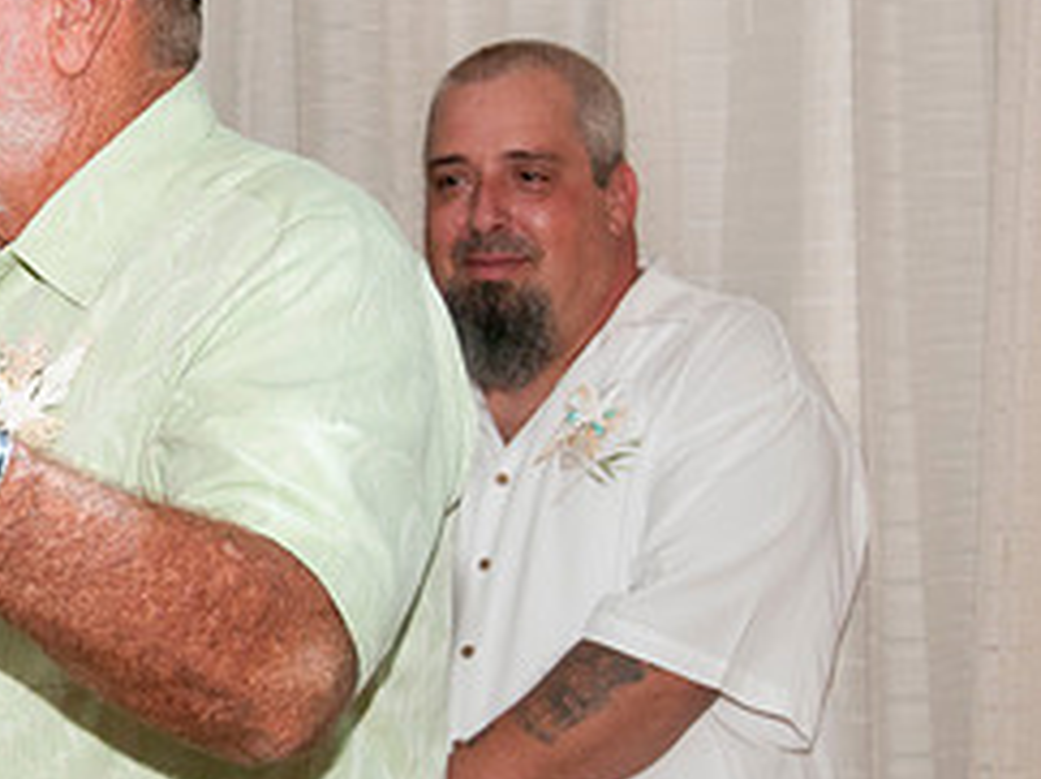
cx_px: -60
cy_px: 415
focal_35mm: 152
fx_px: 4567
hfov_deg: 12.8
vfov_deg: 9.7
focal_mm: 44
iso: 400
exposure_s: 1/250
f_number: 5.6
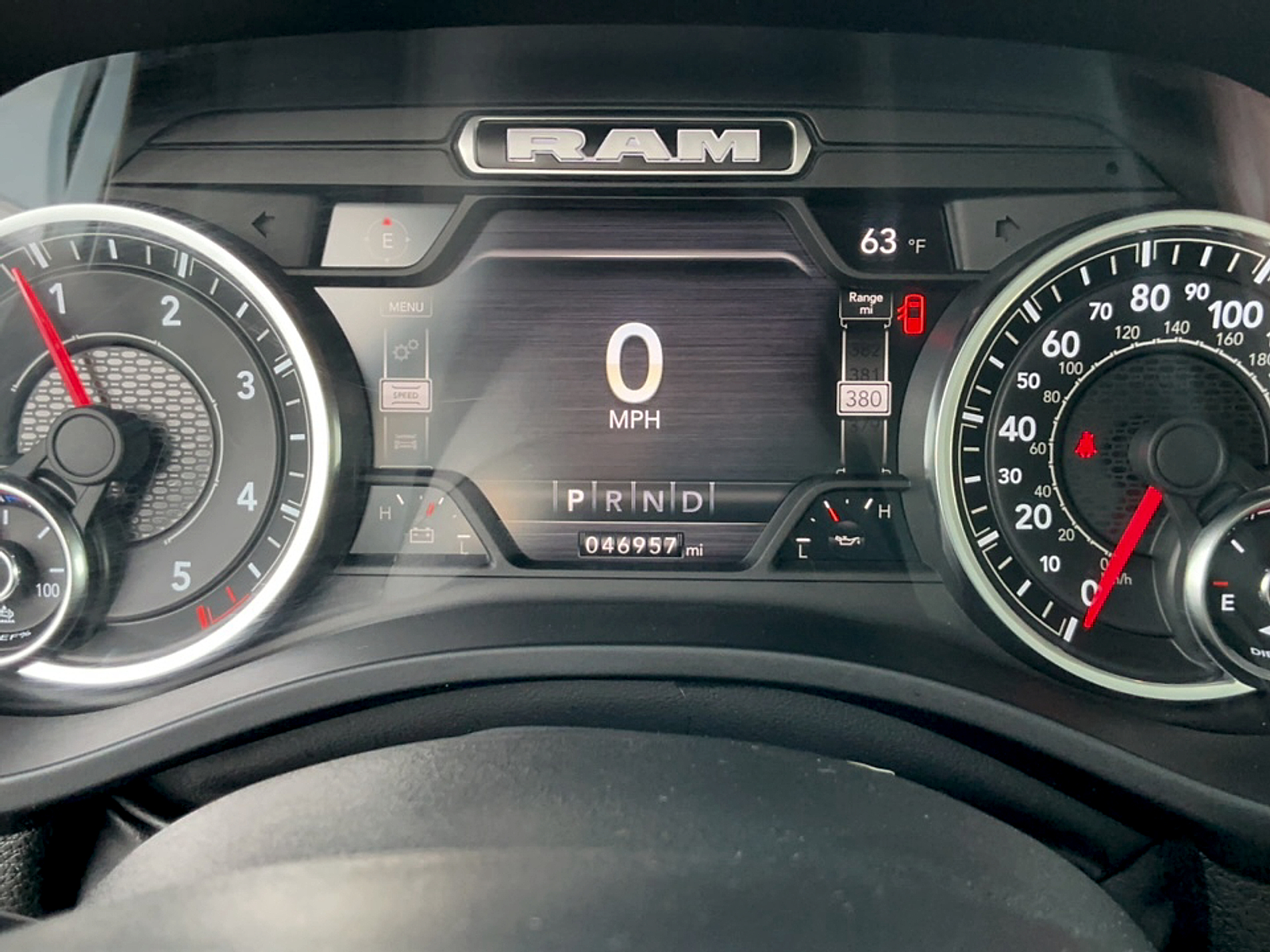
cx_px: 635
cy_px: 476
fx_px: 1101
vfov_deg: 46.8
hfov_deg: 60.0
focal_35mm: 30
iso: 100
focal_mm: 3
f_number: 1.8
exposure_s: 1/120
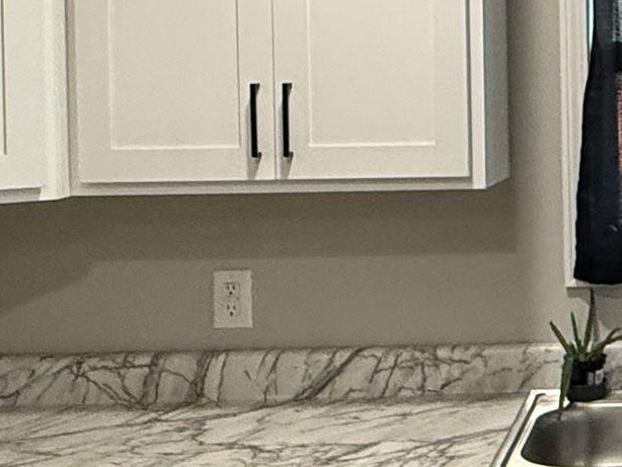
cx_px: 776
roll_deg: -0.2
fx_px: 1258
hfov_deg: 24.7
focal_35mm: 70
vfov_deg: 20.8
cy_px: 96
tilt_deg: +0.4
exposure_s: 1/120
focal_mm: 2.22
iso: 320
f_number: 2.2
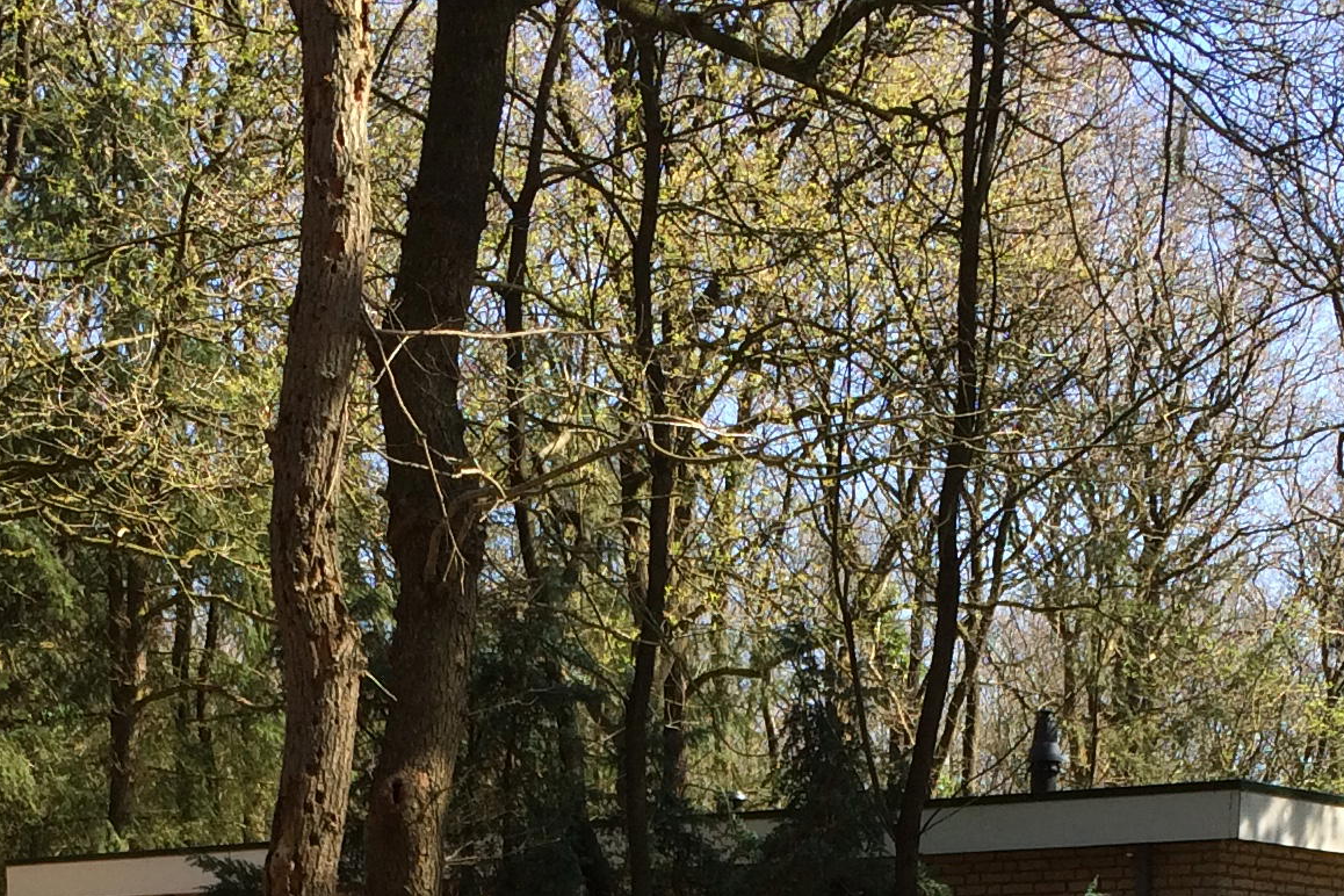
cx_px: 720
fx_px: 3173
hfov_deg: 23.9
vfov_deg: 14.7
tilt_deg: -4.2
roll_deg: -0.5
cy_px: 1418
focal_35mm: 85
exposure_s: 1/586
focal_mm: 4.15
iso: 32
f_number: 2.2
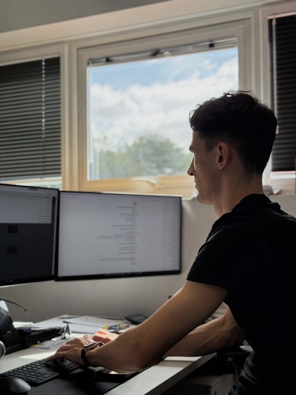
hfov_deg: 30.3
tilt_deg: +4.5
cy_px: 198
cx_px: 148
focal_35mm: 48
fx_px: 547
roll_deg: -1.5
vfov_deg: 39.7
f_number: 1.78
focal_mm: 6.76
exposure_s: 1/530
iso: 64
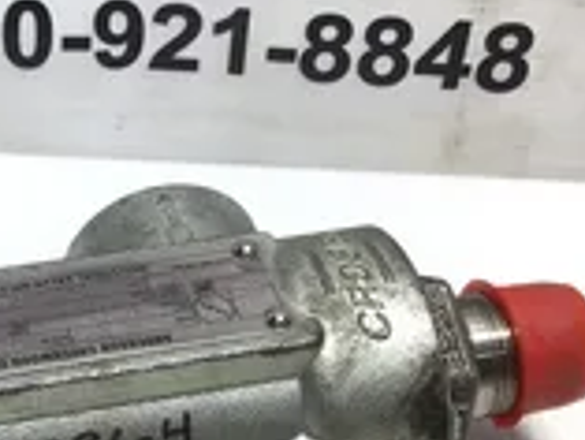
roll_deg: -3.0
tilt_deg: -40.0
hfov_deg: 24.2
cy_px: 283
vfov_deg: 18.6
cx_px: 97
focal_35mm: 79
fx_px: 1336
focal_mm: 3.3
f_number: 2.4
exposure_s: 1/120
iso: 32
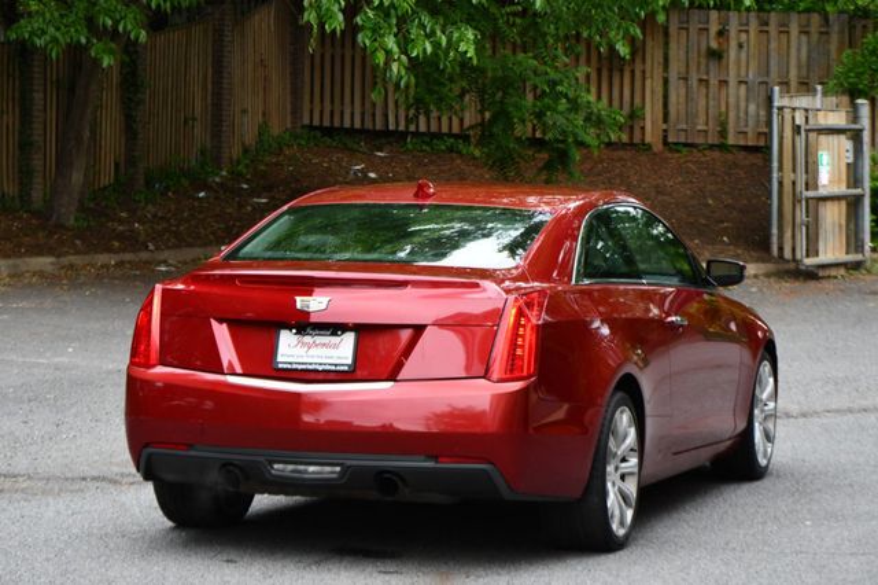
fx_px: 2852
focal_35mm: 117
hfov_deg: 17.5
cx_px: 439
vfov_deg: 11.7
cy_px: 292
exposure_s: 1/250
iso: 400
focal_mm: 78
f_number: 5.6
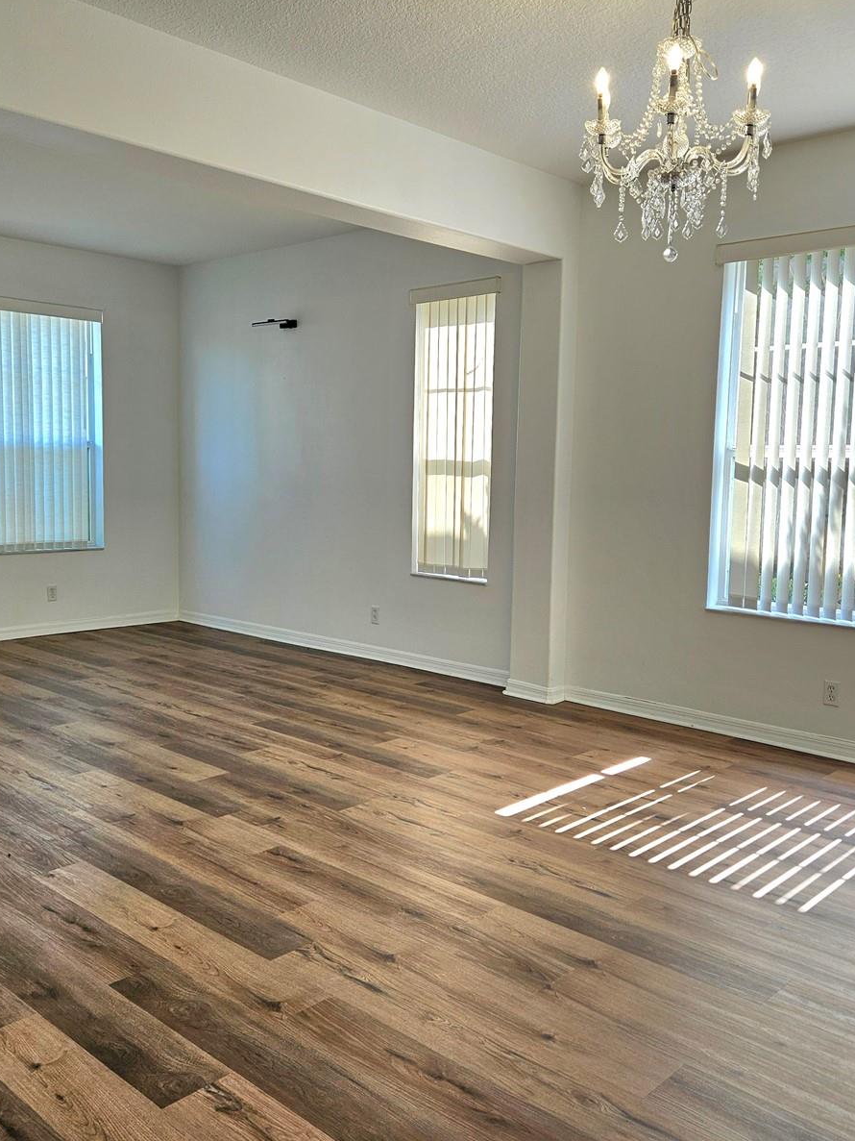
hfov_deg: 45.4
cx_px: 418
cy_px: 565
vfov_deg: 58.4
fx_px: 1021
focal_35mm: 31
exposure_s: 1/196
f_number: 1.8
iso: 25
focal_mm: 5.4
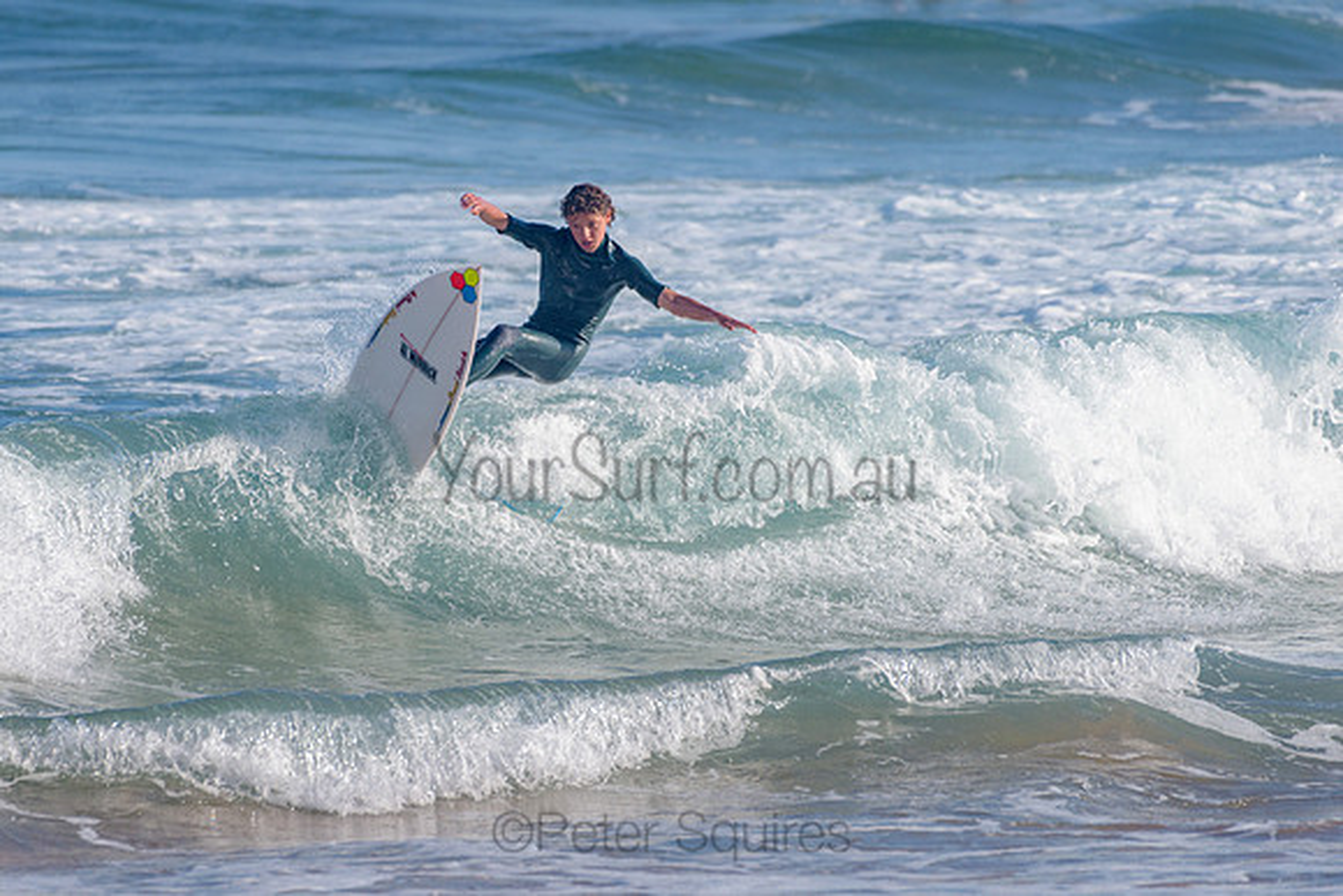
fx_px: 22881
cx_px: 519
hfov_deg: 3.4
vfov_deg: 2.2
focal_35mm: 613
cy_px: 481
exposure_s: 1/2000
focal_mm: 500
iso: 180
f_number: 5.6
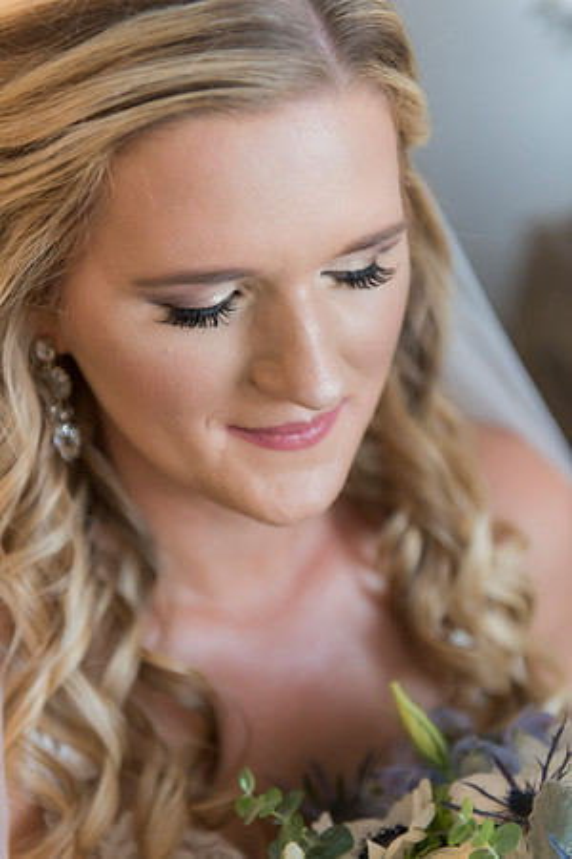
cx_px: 286
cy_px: 430
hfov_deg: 19.5
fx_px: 1668
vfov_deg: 28.8
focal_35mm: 70
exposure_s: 1/100
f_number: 2.8
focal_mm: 70
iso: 1000
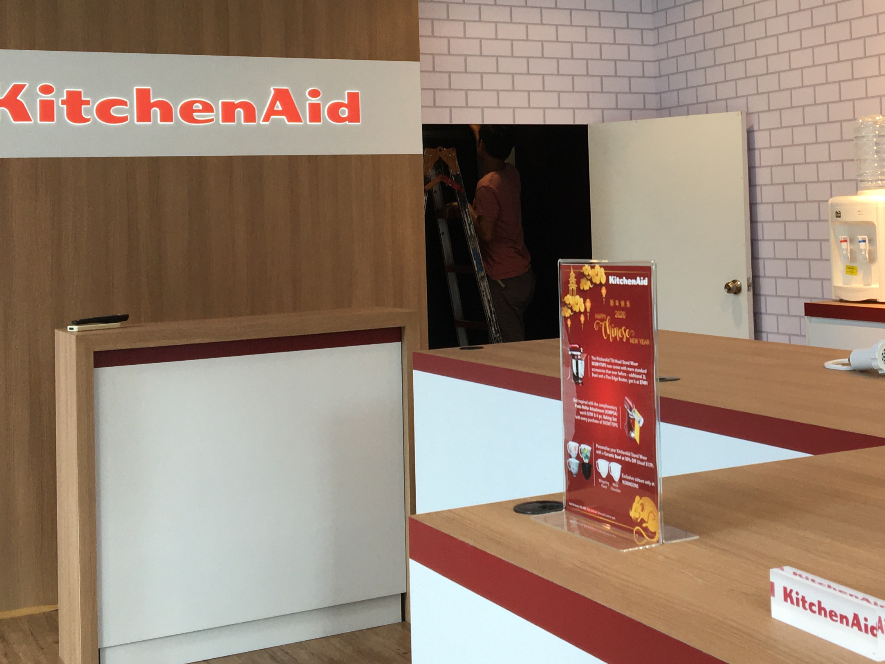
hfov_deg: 35.0
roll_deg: +1.9
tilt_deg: +2.9
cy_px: 160
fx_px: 1381
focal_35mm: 54
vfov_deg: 26.7
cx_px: 623
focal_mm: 4.15
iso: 40
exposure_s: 1/100
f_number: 2.2
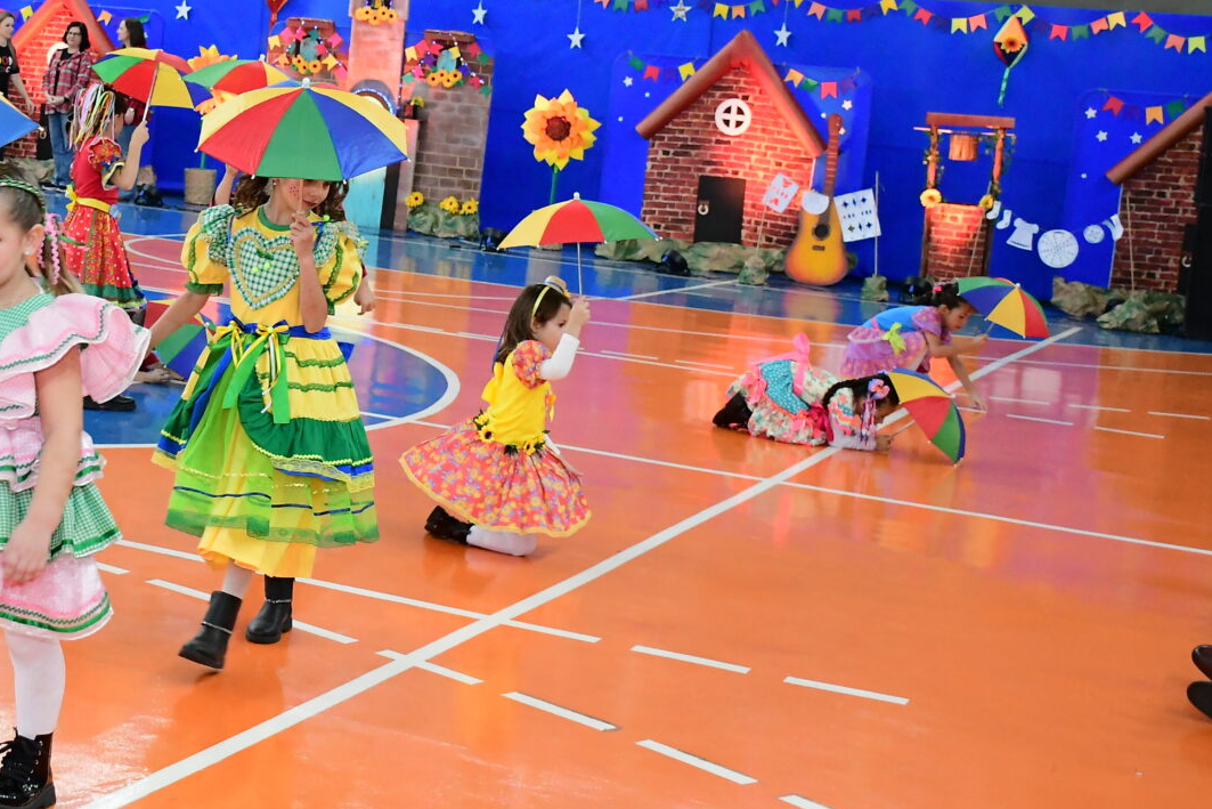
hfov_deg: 30.1
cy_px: 285
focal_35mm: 65
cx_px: 223
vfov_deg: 20.9
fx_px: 2188
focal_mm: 24
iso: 3200
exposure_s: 1/200
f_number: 4.5
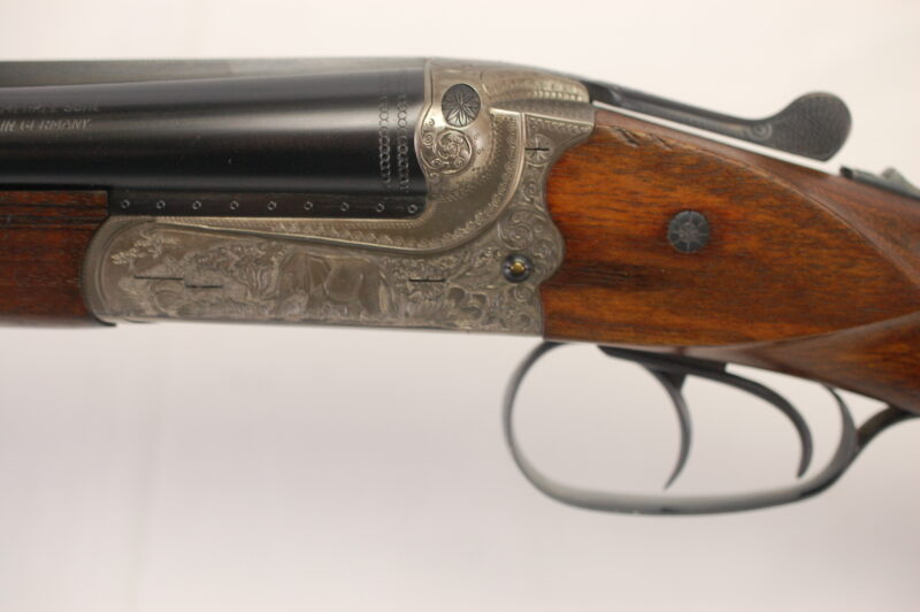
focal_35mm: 60
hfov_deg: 33.4
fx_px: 1532
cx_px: 460
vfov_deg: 22.6
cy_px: 306
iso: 800
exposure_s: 1/80
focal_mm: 40
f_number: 4.5
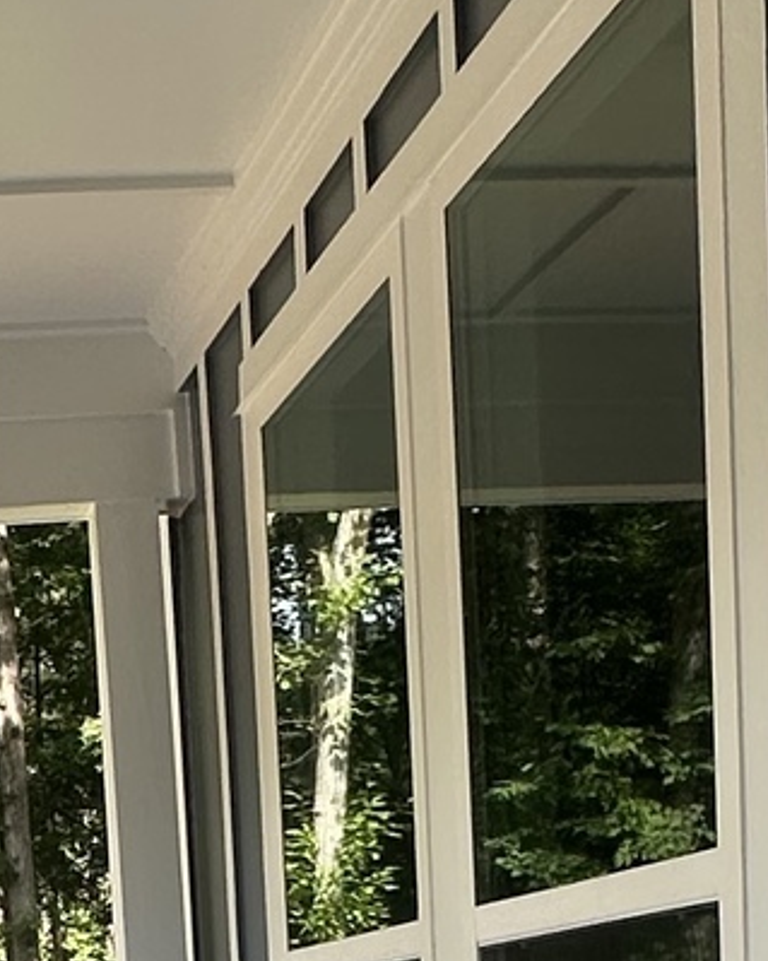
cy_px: 1315
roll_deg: +3.5
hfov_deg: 18.7
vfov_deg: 21.4
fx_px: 2245
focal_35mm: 79
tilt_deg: -5.8
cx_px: -55
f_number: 2.2
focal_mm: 2.22
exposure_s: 1/374
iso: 40
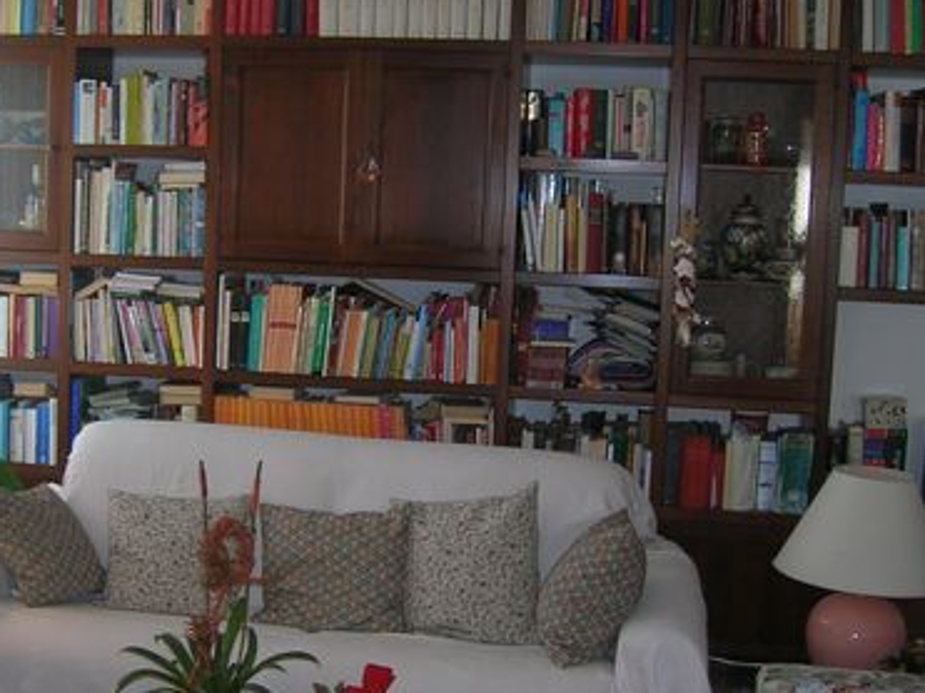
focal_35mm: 55
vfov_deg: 26.5
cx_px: 339
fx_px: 1469
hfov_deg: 34.7
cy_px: 385
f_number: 2.9
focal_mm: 5.7
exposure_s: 1/30
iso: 50
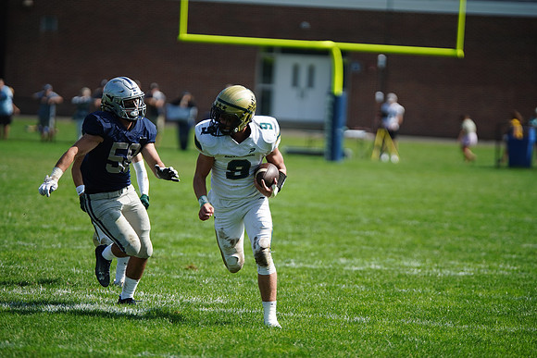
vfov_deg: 5.6
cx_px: 268
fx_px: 3685
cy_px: 179
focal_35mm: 247
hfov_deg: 8.3
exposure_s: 1/4000
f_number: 2.8
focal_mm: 247
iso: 400
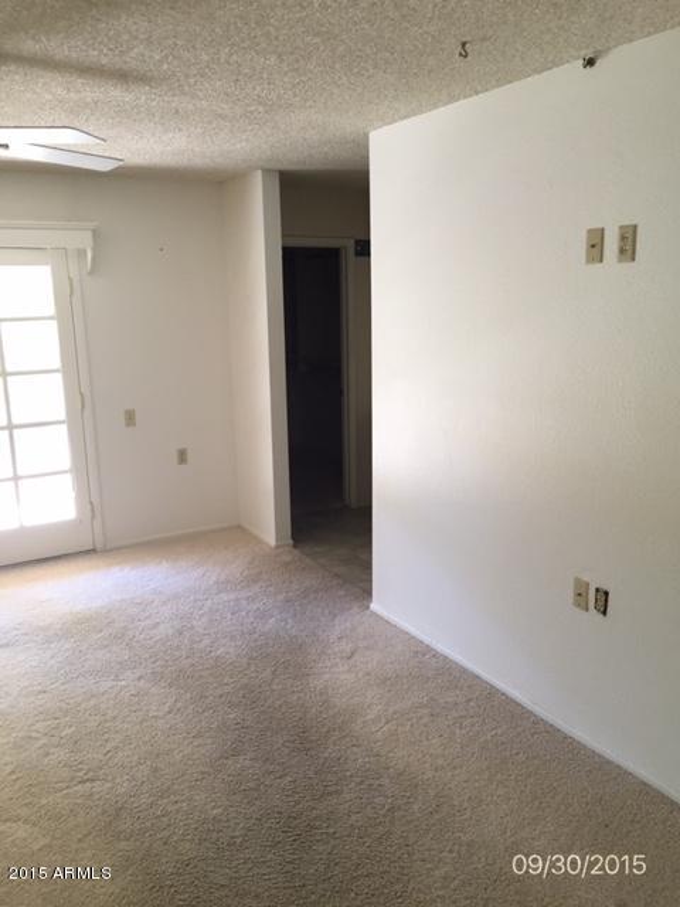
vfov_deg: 61.7
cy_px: 454
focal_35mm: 29
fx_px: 760
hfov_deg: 48.2
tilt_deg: -10.9
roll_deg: +1.2
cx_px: 340
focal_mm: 4.15
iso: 50
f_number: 2.2
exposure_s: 1/30
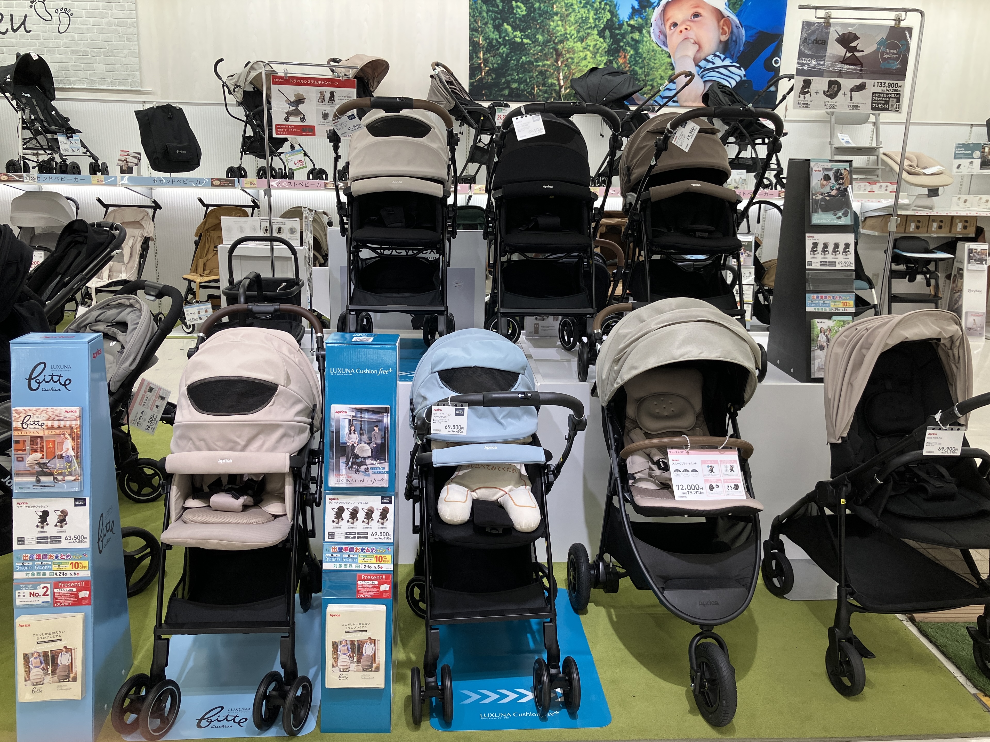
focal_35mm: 28
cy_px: 371
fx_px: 801
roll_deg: -1.0
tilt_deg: -13.2
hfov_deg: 63.4
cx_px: 495
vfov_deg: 49.7
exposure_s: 1/120
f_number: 1.8
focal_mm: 3.99
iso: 50
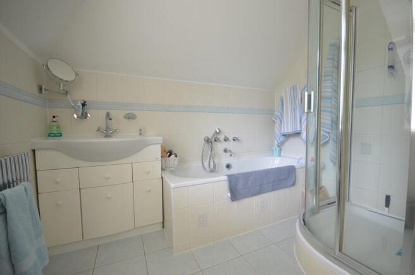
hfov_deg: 100.5
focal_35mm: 15
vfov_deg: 77.0
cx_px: 208
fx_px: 172
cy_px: 138
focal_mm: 10
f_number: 4
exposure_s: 1/40
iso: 800
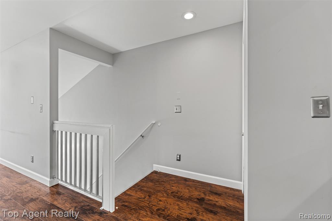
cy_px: 110
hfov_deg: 96.8
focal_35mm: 16
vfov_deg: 73.7
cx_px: 166
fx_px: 147
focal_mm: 16
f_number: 9
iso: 200
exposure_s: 1.6
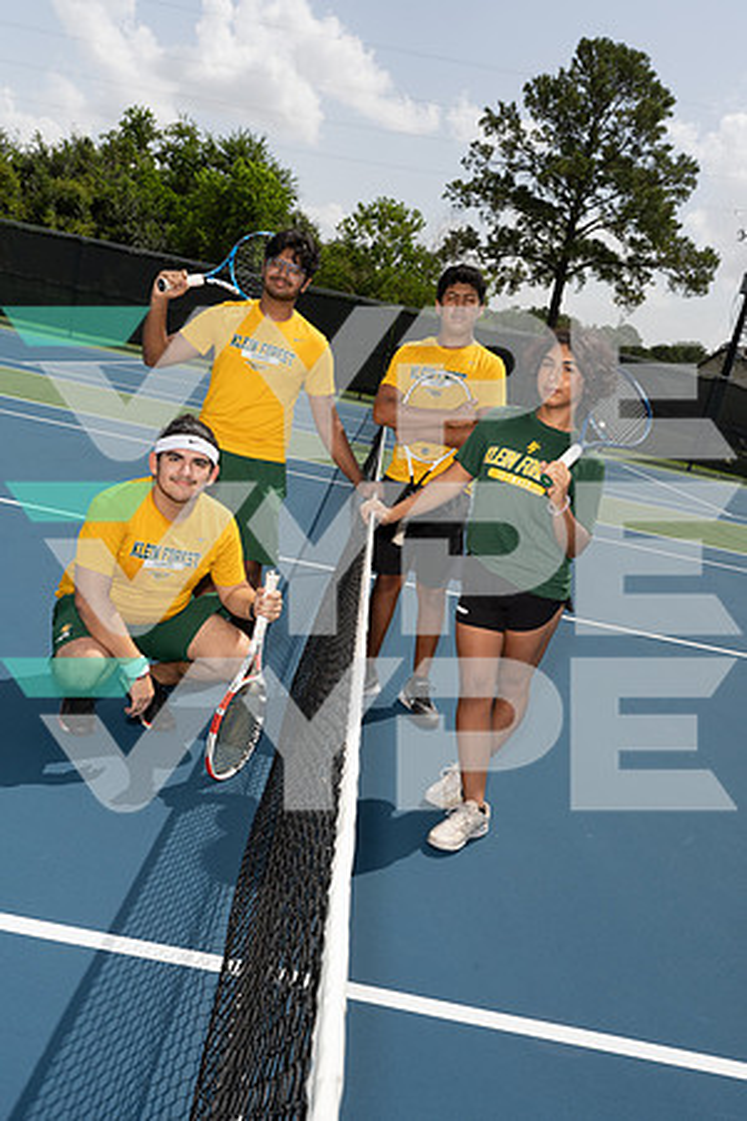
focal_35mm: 30
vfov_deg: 61.9
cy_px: 560
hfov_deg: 43.6
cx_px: 374
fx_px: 934
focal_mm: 30
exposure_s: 1/250
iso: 100
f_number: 11
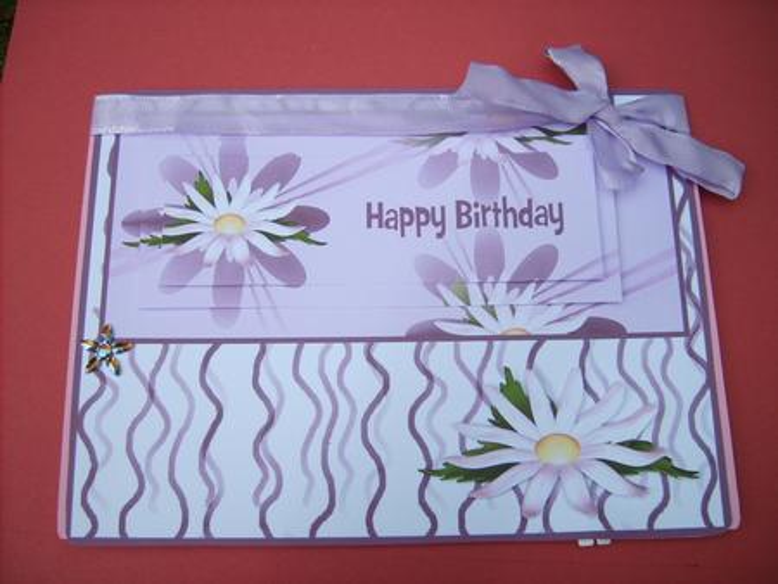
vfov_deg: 40.7
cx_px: 389
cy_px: 292
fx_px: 787
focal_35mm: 35
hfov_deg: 52.6
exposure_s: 1/180
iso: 50
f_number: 7.1
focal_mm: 5.8
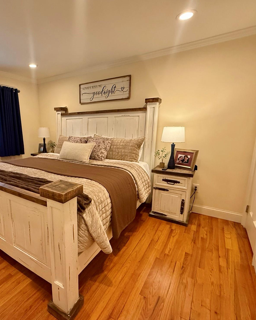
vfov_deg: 83.3
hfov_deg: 68.2
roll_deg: +0.5
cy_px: 162
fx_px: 180
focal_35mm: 19
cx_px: 79
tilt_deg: -11.1
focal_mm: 2.22
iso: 500
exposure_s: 1/120
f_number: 2.2
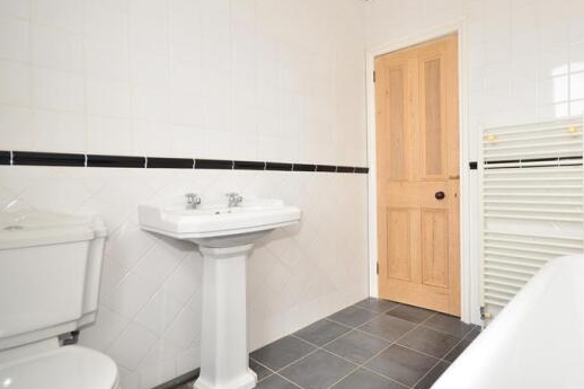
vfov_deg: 64.4
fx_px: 308
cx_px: 363
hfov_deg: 85.3
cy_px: 180
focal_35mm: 19
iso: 400
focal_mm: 10
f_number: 5.6
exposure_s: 1/20
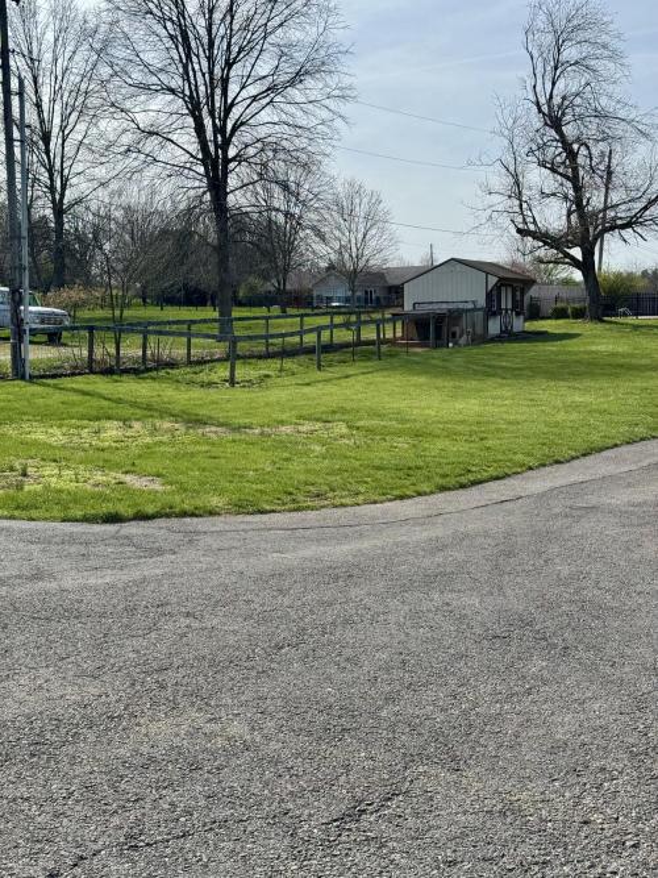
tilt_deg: -4.4
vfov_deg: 39.7
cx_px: 329
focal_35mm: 48
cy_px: 439
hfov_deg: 30.3
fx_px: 1217
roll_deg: +0.6
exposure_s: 1/5848
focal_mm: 6.76
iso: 64
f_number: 1.78
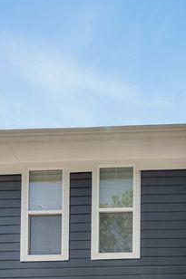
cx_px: 152
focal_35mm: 39
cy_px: 269
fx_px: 303
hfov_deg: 33.1
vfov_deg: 43.6
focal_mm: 16
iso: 100
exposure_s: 1/100
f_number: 7.1
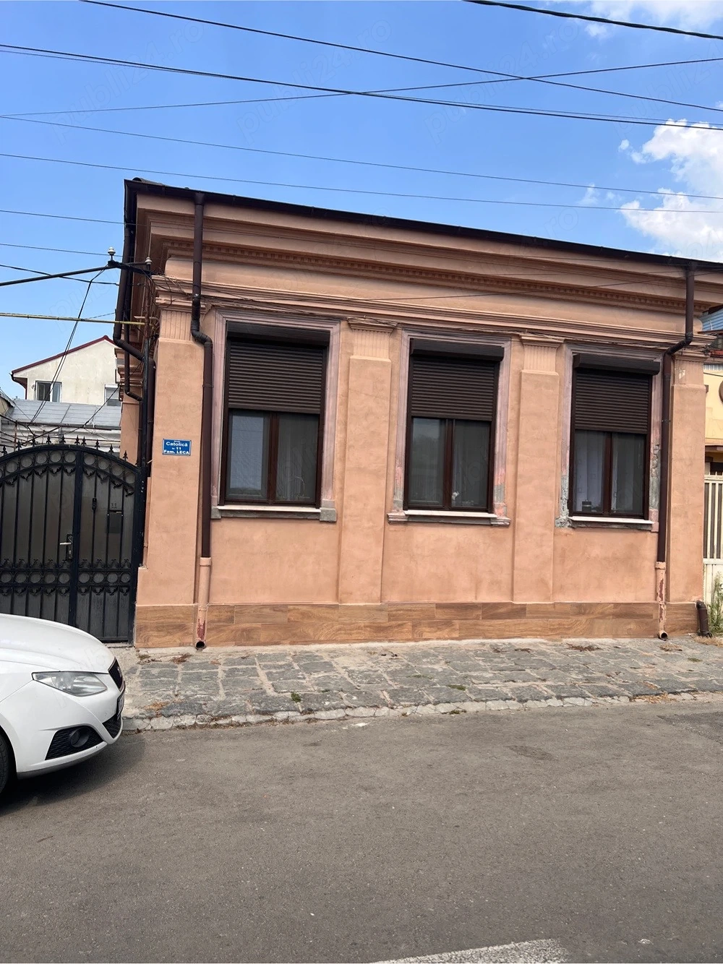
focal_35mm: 26
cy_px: 482
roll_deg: -3.5
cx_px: 362
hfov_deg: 53.0
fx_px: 724
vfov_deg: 67.3
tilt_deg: +2.0
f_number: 1.5
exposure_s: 1/3077
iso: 50
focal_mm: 5.7
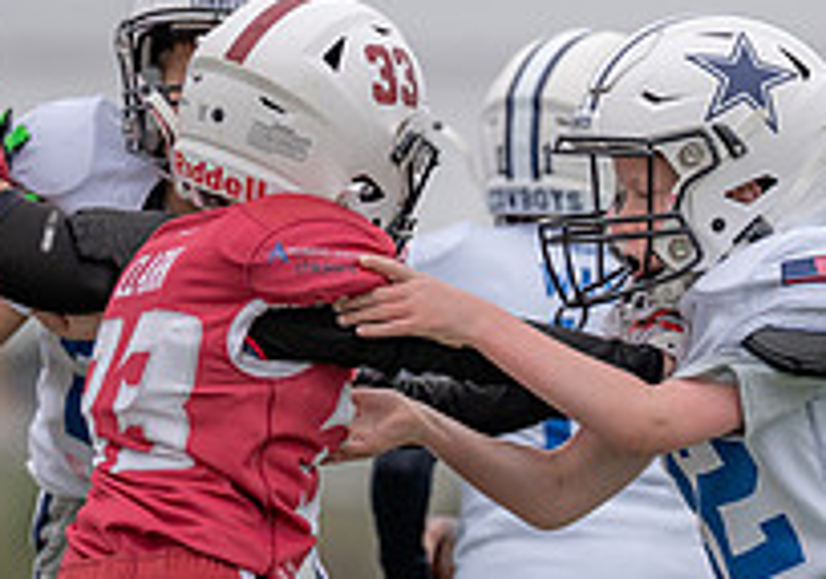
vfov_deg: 2.0
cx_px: 822
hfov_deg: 2.9
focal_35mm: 710
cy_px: 571
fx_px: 16552
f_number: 2.8
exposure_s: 1/1250
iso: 200
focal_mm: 200
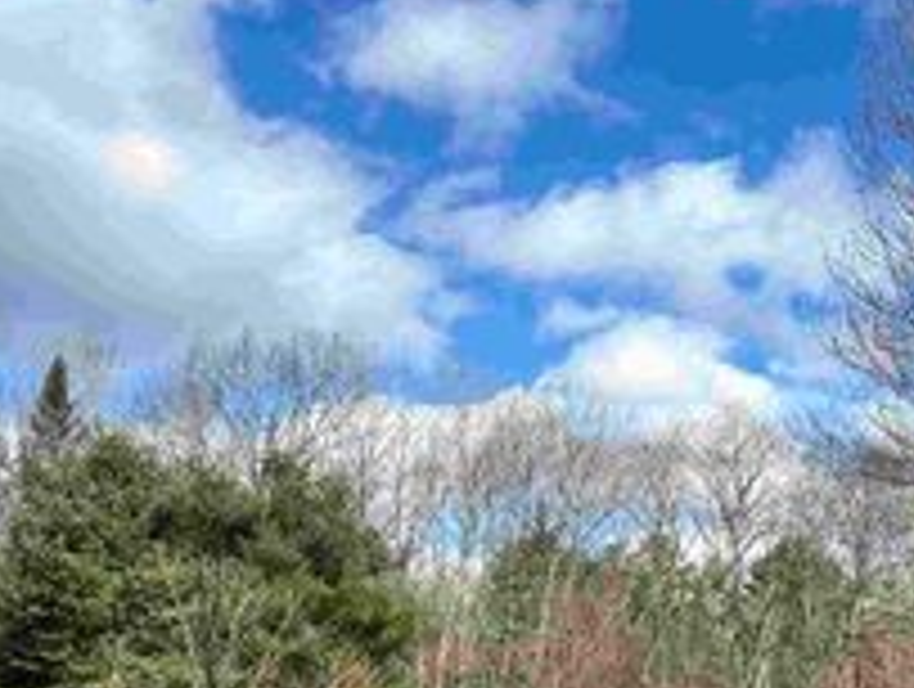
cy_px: 708
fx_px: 1561
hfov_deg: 30.8
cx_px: 864
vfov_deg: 23.7
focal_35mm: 59
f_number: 1.78
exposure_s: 1/3717
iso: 80
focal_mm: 6.86
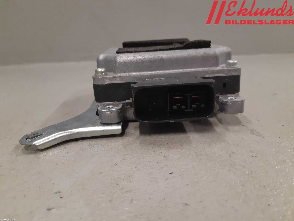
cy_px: 110
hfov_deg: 67.3
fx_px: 221
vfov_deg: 53.1
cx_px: 147
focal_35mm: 26
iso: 160
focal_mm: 3.93
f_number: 1.7
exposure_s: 1/50
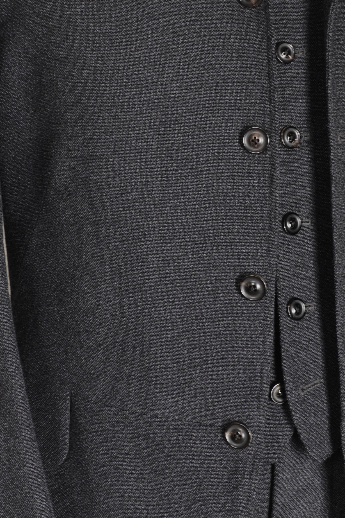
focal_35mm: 75
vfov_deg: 26.8
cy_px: 163
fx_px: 1078
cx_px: 181
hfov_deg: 18.2
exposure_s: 1/6
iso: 200
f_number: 6.3
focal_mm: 32
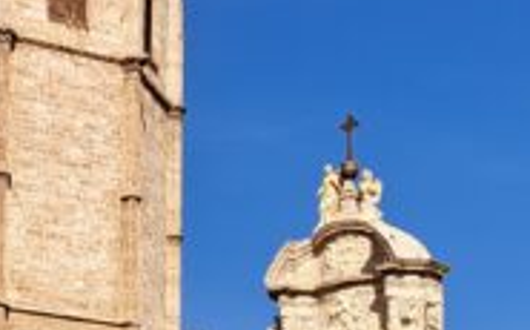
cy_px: 476
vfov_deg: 9.1
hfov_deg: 14.8
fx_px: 2034
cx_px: 289
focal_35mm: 141
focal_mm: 5.23
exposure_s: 1/1712
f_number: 1.8
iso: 50
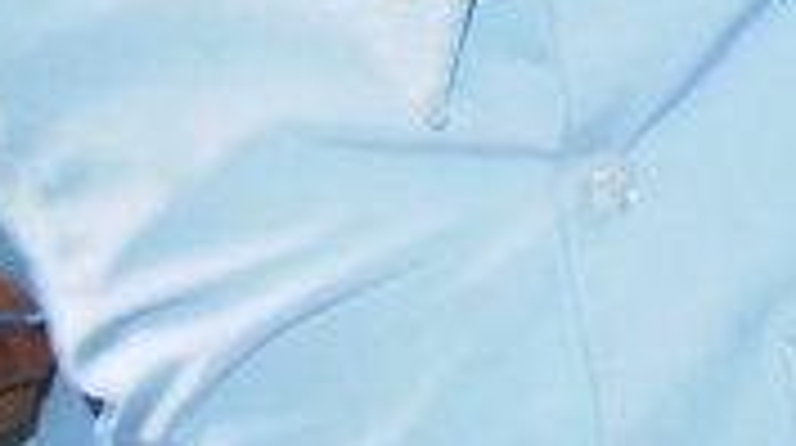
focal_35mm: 164
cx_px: 1273
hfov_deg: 12.4
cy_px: -669
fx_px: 3457
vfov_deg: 6.9
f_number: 4.5
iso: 400
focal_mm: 18
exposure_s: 1/80
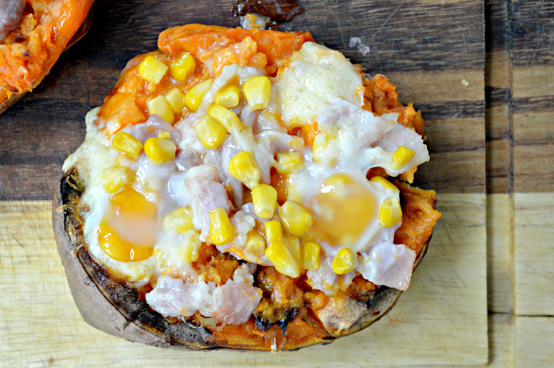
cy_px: 184
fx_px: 1268
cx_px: 277
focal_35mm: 82
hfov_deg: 24.6
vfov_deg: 16.5
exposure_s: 1/15
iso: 200
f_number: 5.6
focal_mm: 55
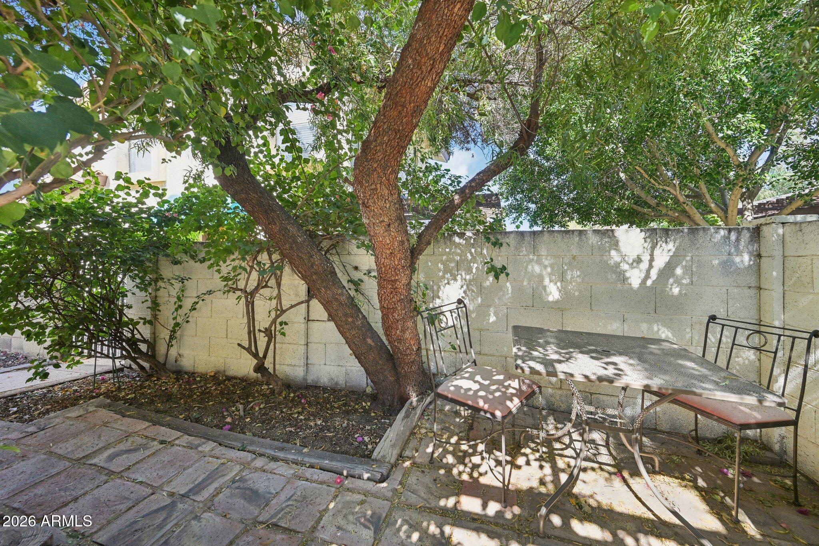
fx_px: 318
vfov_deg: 81.2
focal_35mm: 14
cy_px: 273
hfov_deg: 104.3
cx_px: 410
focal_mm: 14
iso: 640
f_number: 8
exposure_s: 1/125
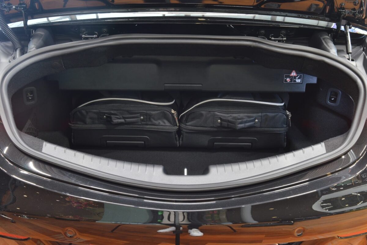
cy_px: 122
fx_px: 398
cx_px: 184
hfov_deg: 49.6
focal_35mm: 39
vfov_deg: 34.2
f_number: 11
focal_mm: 26
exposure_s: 2.5
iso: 200
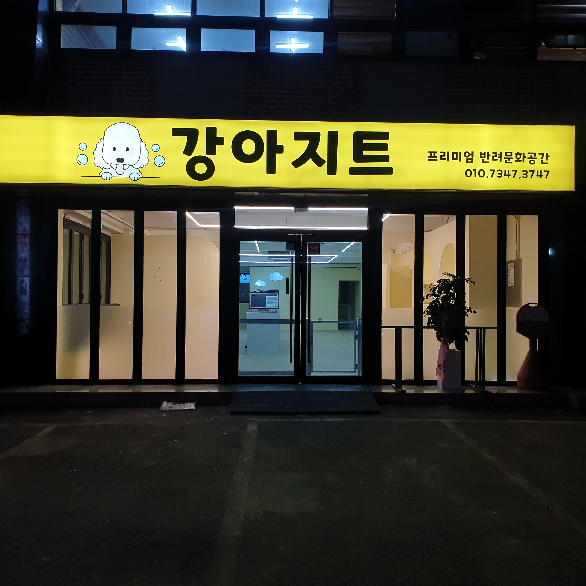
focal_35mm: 31
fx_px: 594
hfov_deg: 52.5
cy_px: 295
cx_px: 300
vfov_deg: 52.5
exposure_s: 1/120
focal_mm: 4.3
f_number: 2.4
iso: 100
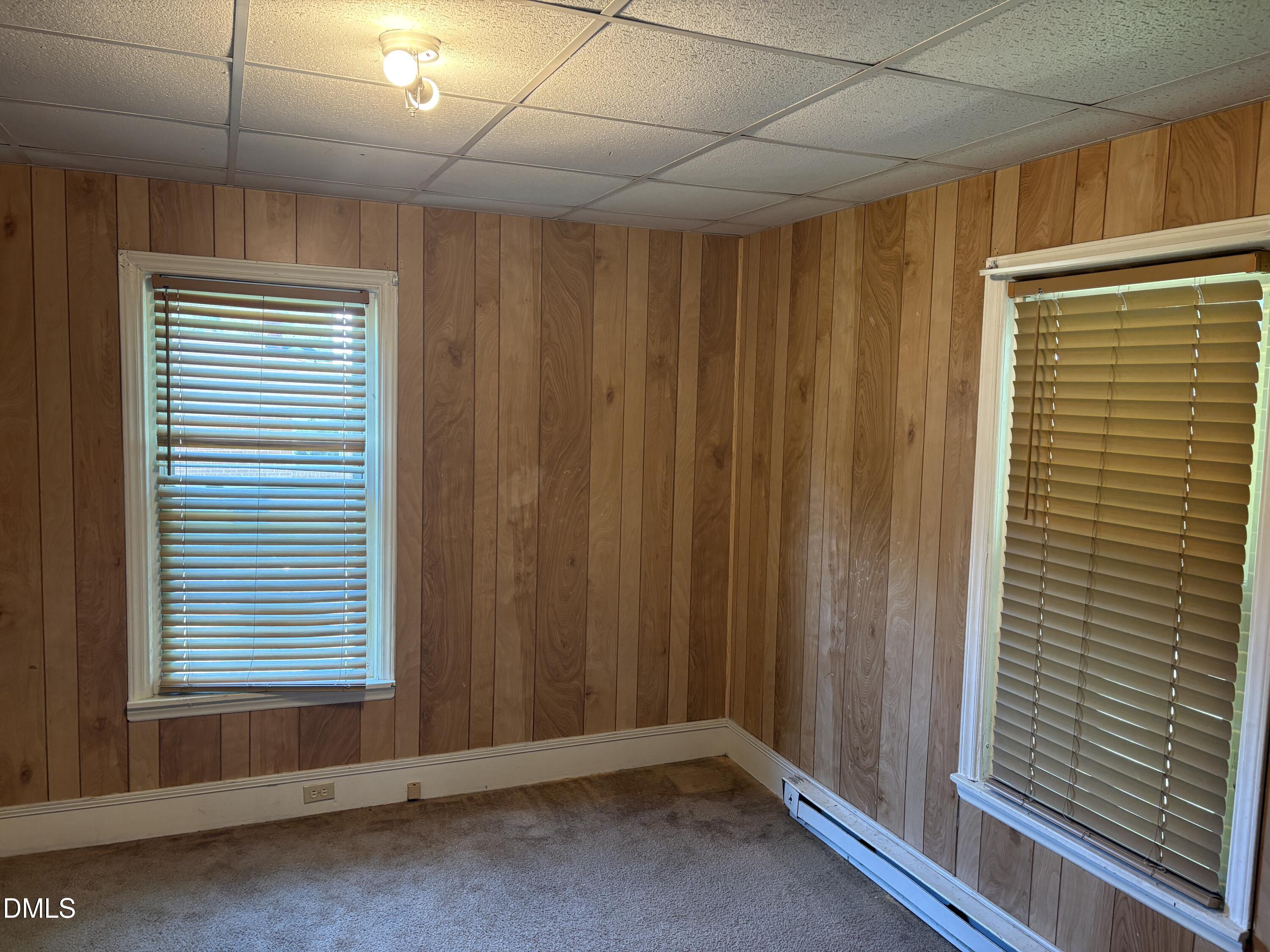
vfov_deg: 53.1
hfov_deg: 67.3
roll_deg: -1.4
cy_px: 476
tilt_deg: -4.6
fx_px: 954
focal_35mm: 26
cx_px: 635
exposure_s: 1/60
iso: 160
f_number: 1.6
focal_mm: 5.96
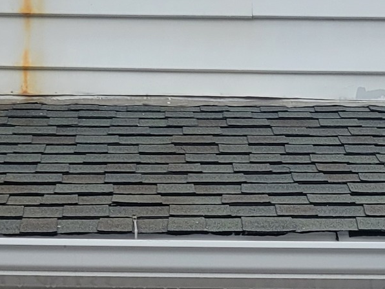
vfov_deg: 9.7
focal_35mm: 134
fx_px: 1490
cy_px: 697
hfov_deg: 14.7
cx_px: 173
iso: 40
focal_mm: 5.4
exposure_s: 1/378
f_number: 1.8
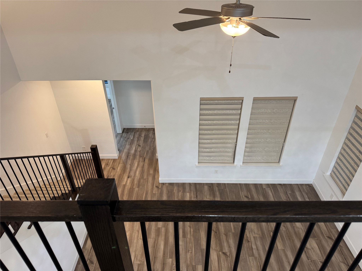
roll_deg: +2.3
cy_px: 136
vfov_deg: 56.8
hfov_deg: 71.6
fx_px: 251
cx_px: 181
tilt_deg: -34.1
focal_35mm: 24
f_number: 1.78
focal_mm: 6.76
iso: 200
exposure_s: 1/60
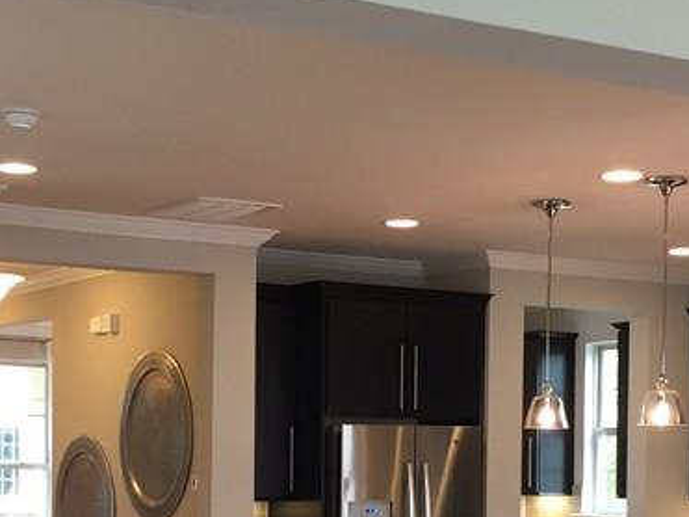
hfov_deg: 24.4
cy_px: 495
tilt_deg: -1.4
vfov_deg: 18.0
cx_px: 355
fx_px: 1592
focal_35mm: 80
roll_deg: -1.3
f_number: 2.2
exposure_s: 1/30
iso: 64
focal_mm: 4.15
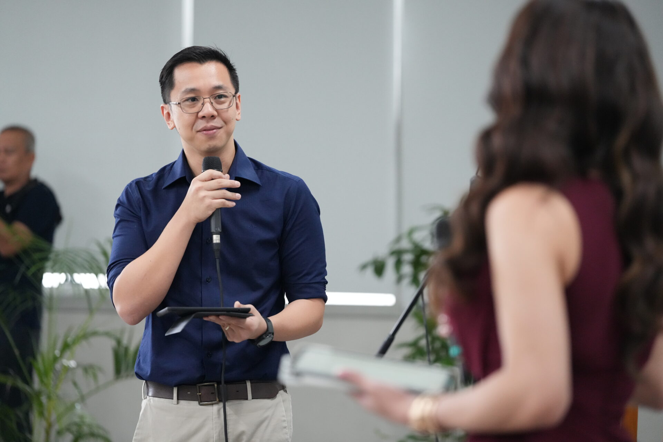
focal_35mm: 133
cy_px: 221
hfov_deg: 15.4
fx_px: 2449
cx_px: 332
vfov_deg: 10.3
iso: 5000
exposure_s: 1/200
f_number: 2.8
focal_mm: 133
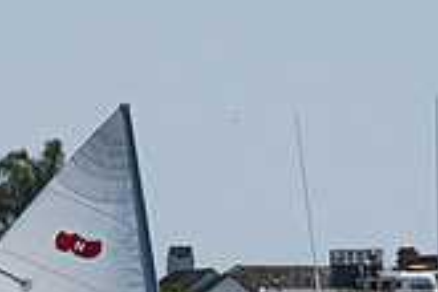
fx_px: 11752
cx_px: -102
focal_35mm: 966
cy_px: 444
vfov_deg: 1.4
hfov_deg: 2.1
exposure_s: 1/800
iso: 250
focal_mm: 200
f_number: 16
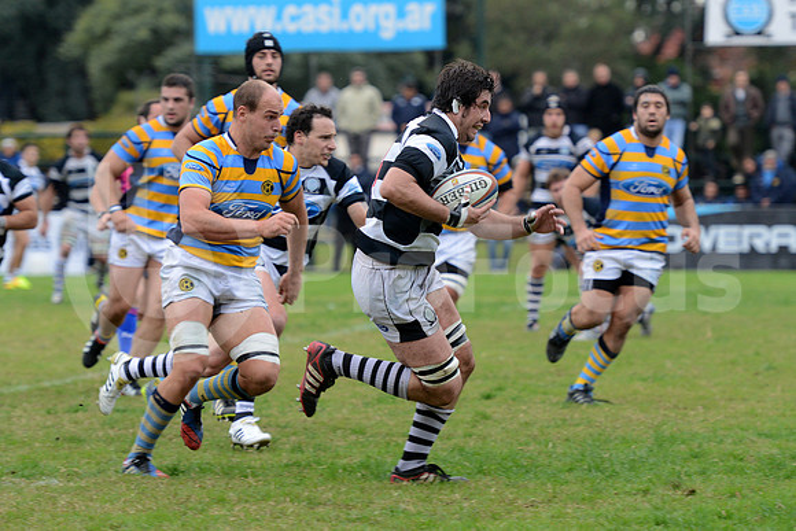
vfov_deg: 7.2
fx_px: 4202
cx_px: 398
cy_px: 266
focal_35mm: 190
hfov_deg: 10.8
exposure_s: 1/500
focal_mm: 190
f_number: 4
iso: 1600
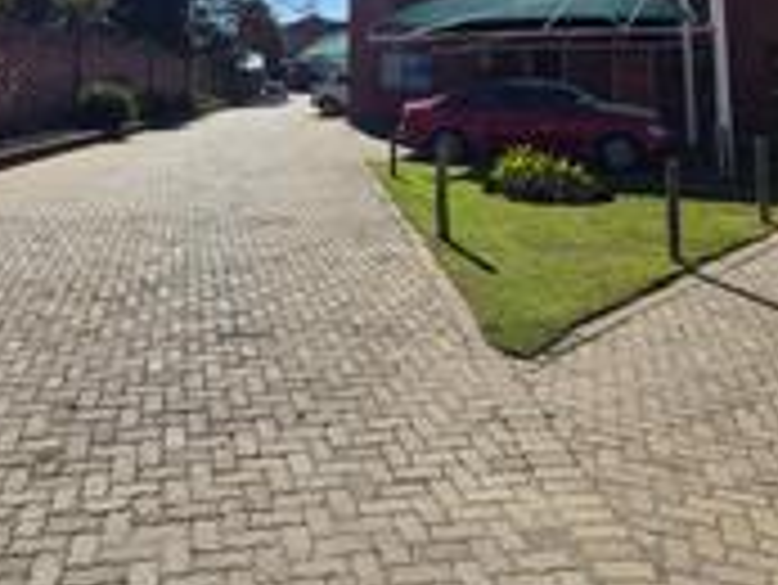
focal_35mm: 30
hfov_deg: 59.6
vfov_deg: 41.4
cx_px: 324
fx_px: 675
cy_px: 14
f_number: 2.2
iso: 25
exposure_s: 1/2088
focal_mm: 1.7
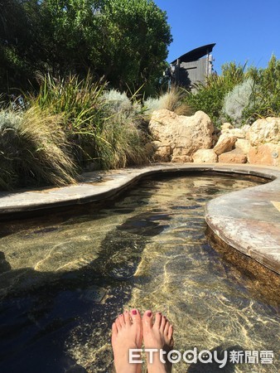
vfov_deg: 61.6
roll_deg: +0.0
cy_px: 186
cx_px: 140
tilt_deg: -9.4
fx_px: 312
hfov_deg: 48.3
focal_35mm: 29
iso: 25
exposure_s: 1/1479
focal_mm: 4.15
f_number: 2.2
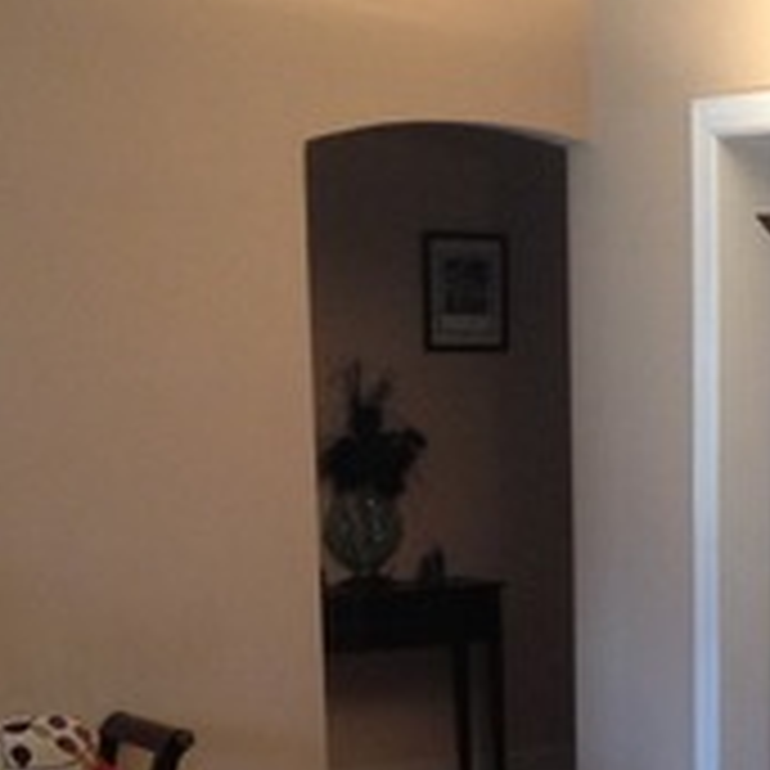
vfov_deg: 15.7
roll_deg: -0.8
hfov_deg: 15.5
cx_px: 860
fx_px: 2743
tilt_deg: -10.4
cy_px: 788
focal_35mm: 109
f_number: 2.4
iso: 200
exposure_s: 1/20
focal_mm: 4.12
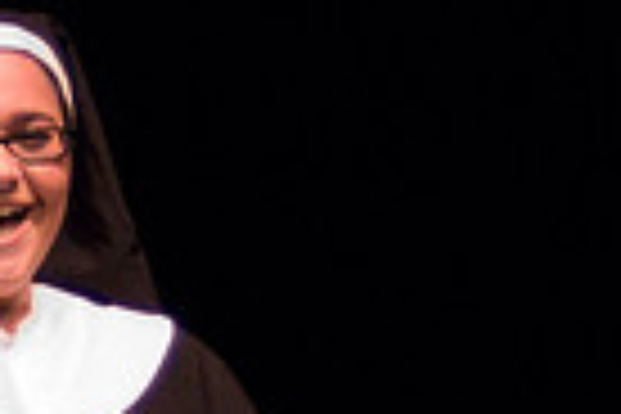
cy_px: 369
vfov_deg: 4.4
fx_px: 5433
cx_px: 594
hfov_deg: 6.5
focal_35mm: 315
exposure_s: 1/100
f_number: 2.8
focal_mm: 50
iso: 1600
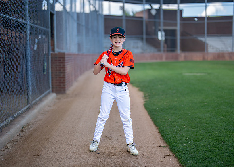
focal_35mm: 56
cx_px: 109
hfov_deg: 34.8
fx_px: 373
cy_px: 85
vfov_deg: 25.3
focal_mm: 50
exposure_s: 1/2000
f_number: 1.2
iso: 125
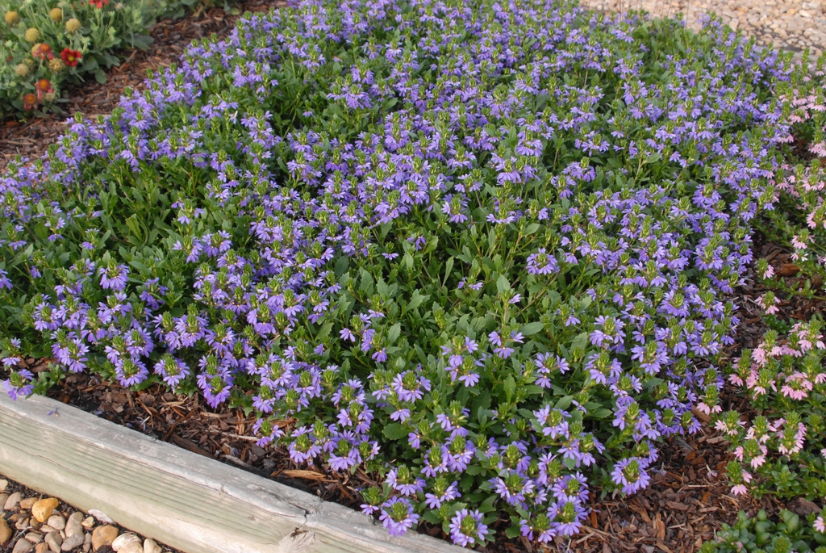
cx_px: 413
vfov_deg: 32.0
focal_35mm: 42
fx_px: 965
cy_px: 276
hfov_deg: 46.4
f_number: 6.3
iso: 400
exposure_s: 1/160
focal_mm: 28
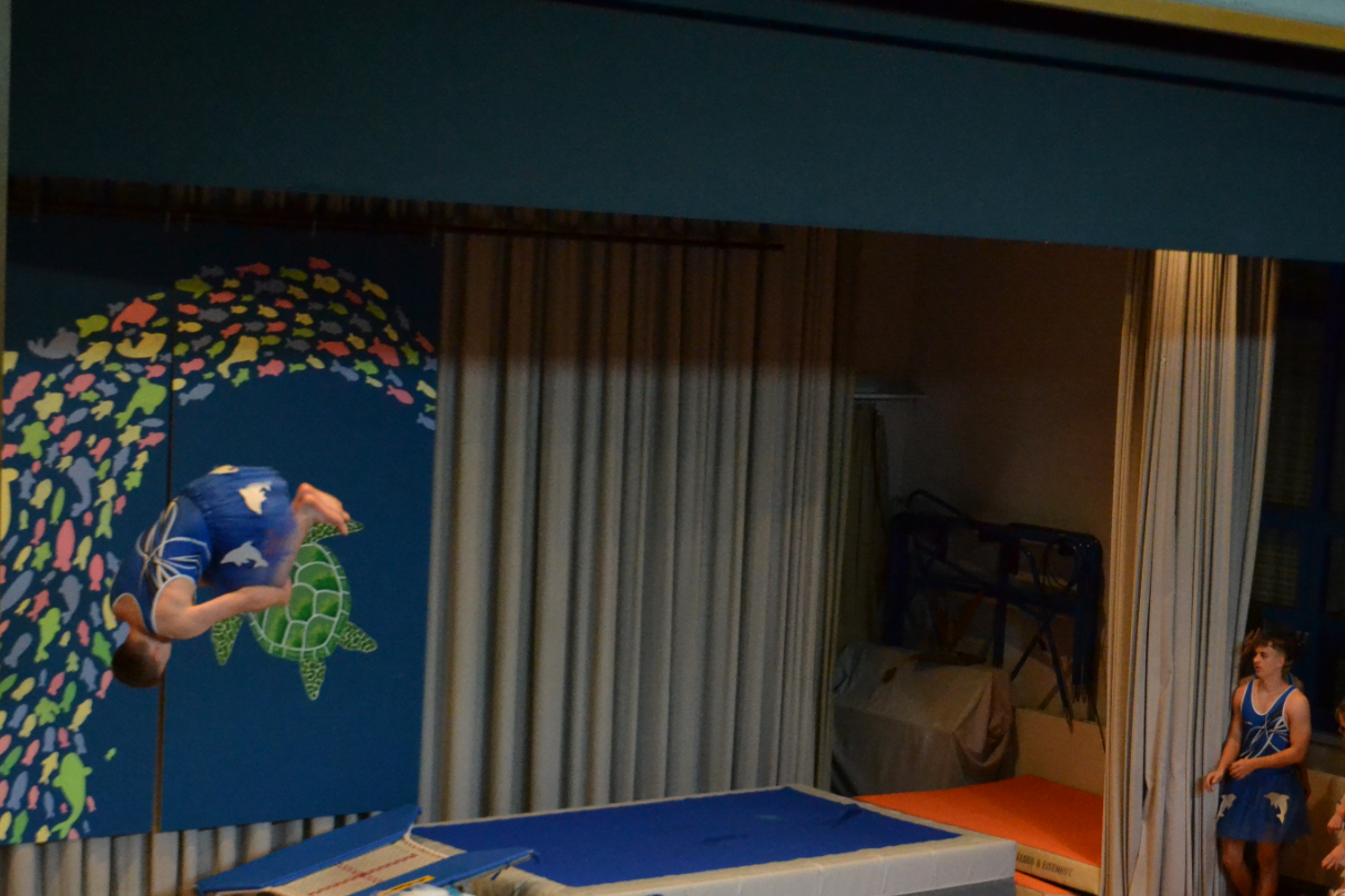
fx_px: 2839
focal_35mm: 76
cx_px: 1033
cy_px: 752
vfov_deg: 17.7
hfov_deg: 26.3
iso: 2500
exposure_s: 1/500
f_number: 4.5
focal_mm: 30
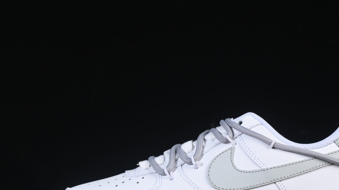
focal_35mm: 114
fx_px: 1025
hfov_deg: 18.7
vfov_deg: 10.6
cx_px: 217
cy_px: 153
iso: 160
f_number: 8
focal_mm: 50
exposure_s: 1/80
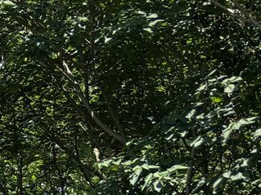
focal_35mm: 167
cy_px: 476
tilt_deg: +7.0
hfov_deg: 9.3
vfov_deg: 8.2
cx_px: -539
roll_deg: -0.2
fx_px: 1259
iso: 50
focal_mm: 5.96
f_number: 1.6
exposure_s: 1/1721
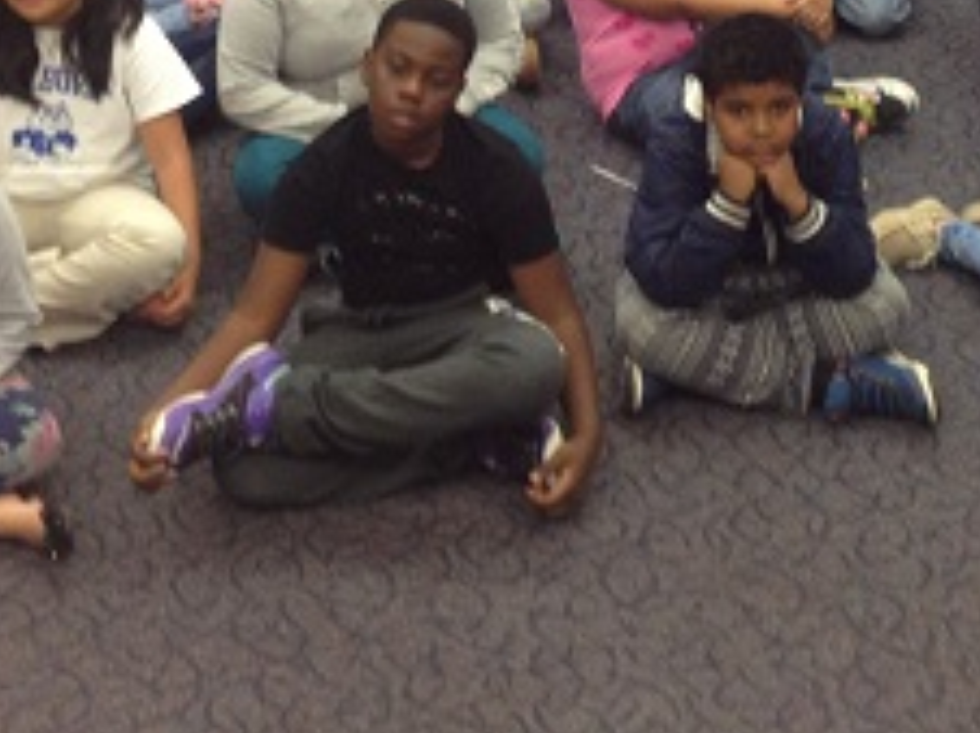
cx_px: 702
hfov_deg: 21.0
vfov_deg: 15.2
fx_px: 2630
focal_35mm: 93
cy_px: -200
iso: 100
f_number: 2.4
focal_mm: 4.28
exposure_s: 1/20
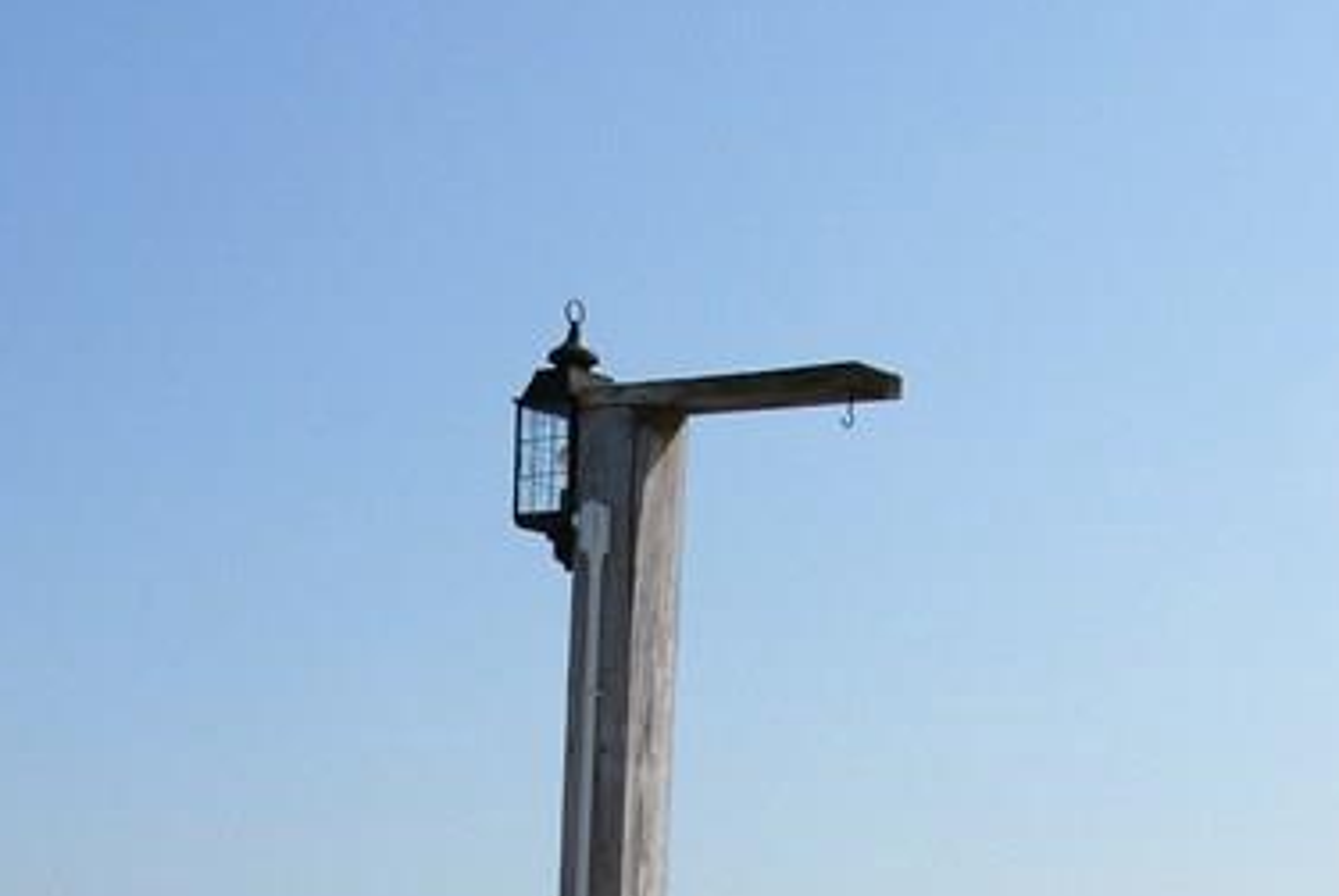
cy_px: 1103
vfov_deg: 16.7
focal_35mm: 78
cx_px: 752
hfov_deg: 25.9
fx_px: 2905
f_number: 11
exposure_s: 1/320
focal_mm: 18
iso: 100
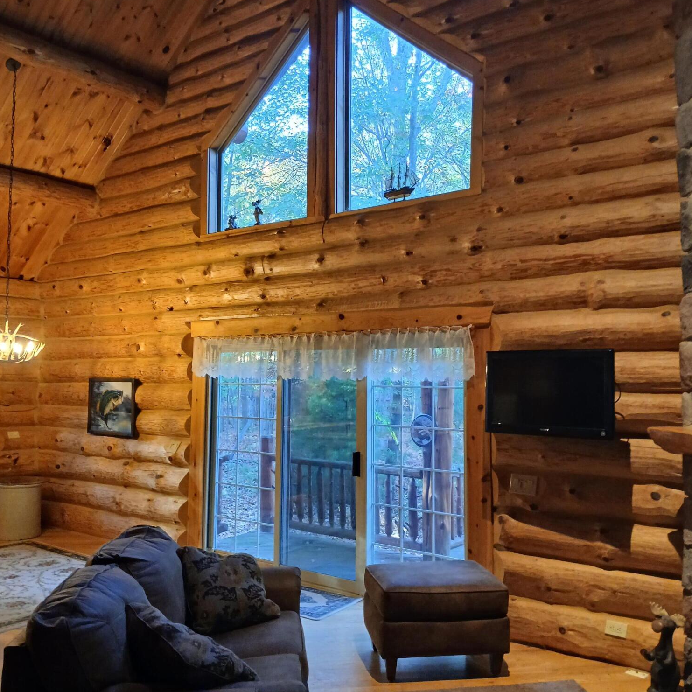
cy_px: 349
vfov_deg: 52.5
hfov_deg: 52.5
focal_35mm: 31
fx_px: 701
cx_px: 345
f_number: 1.8
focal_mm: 3.98
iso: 250
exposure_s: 1/30
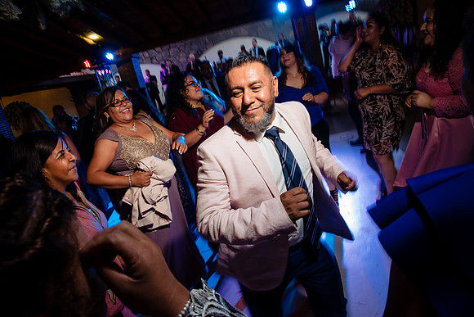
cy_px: 158
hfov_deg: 73.7
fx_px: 316
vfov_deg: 53.2
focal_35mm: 24
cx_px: 237
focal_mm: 24
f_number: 9
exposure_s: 1/50
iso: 2000
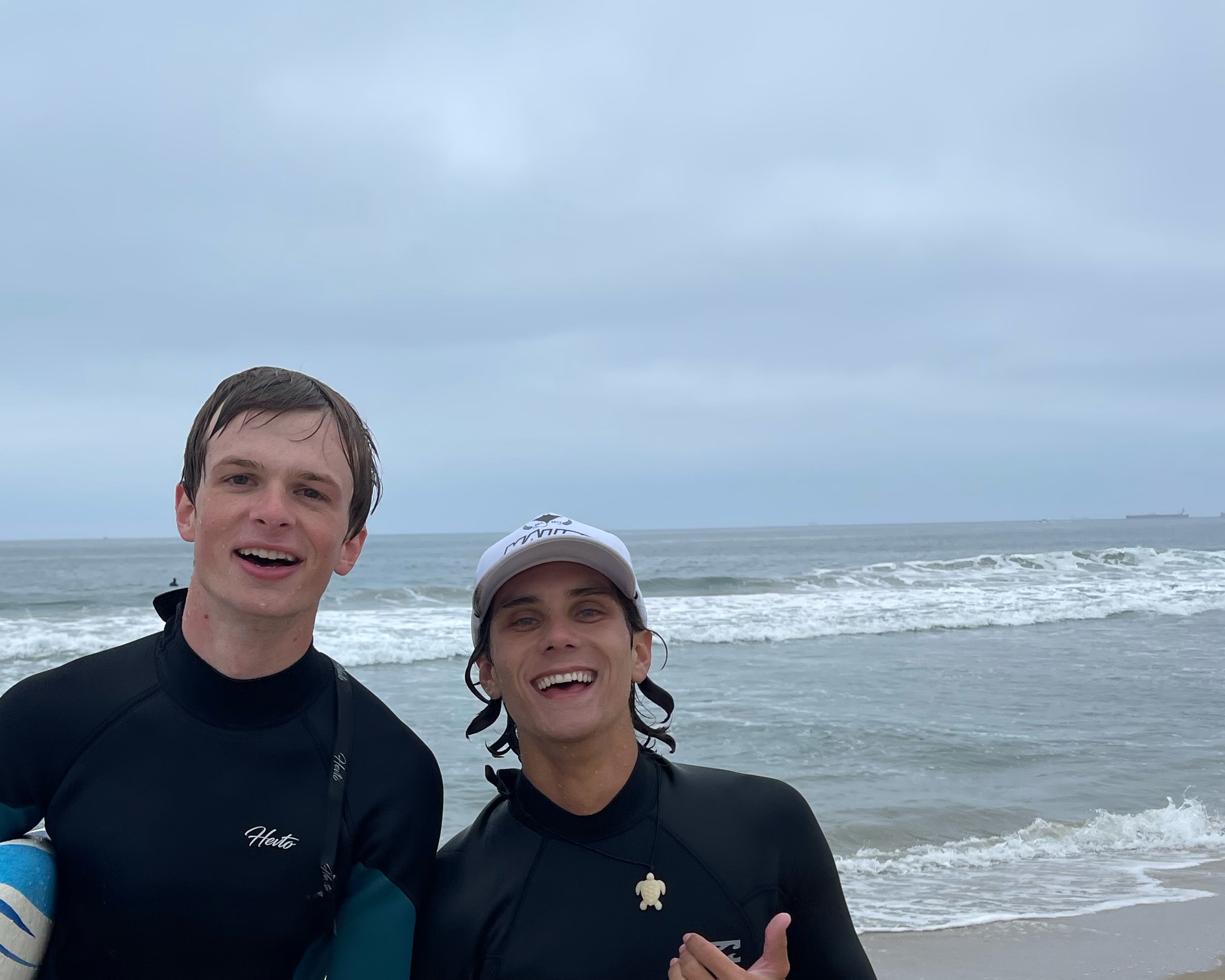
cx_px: 495
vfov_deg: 31.1
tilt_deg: -12.0
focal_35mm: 47
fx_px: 1704
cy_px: 808
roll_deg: -0.6
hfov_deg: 39.4
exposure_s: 1/1087
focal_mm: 5.1
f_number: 1.6
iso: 32
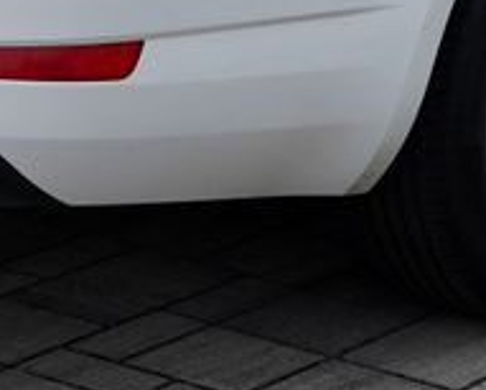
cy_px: -261
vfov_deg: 7.5
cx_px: 282
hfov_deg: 9.6
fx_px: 2893
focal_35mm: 201
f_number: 8
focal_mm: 40
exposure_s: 1/250
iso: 100
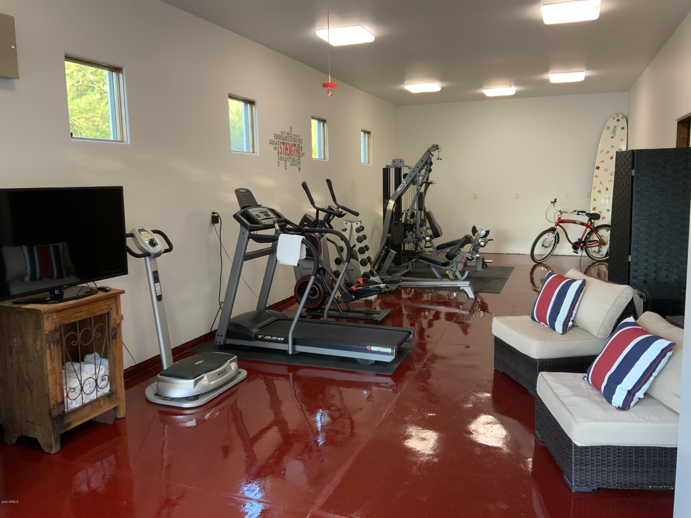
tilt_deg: -7.7
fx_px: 579
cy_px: 259
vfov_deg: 48.2
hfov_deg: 61.7
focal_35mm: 29
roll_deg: +1.2
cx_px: 346
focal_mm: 3
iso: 100
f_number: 1.8
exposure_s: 1/60
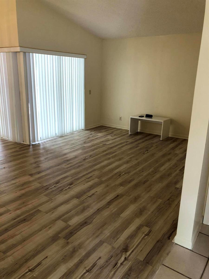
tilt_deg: -14.6
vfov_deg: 63.4
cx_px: 104
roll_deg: -1.7
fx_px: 225
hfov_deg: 49.7
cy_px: 140
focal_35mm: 28
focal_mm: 4
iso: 32
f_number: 1.8
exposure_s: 1/30
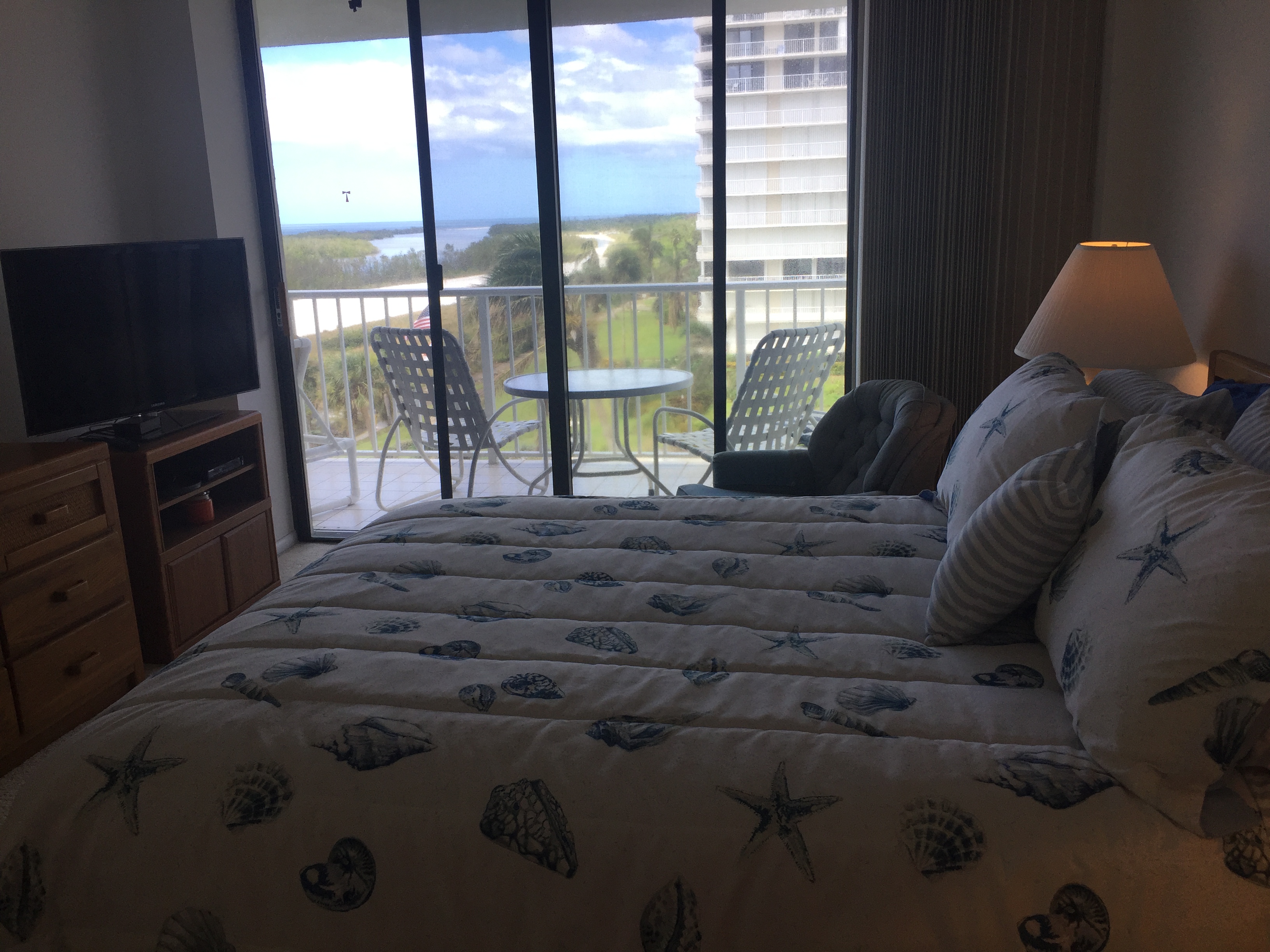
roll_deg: +0.9
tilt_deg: -13.5
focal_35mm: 29
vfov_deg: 48.2
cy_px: 476
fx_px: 1064
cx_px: 635
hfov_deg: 61.7
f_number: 2.2
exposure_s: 1/196
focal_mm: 4.15
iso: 32
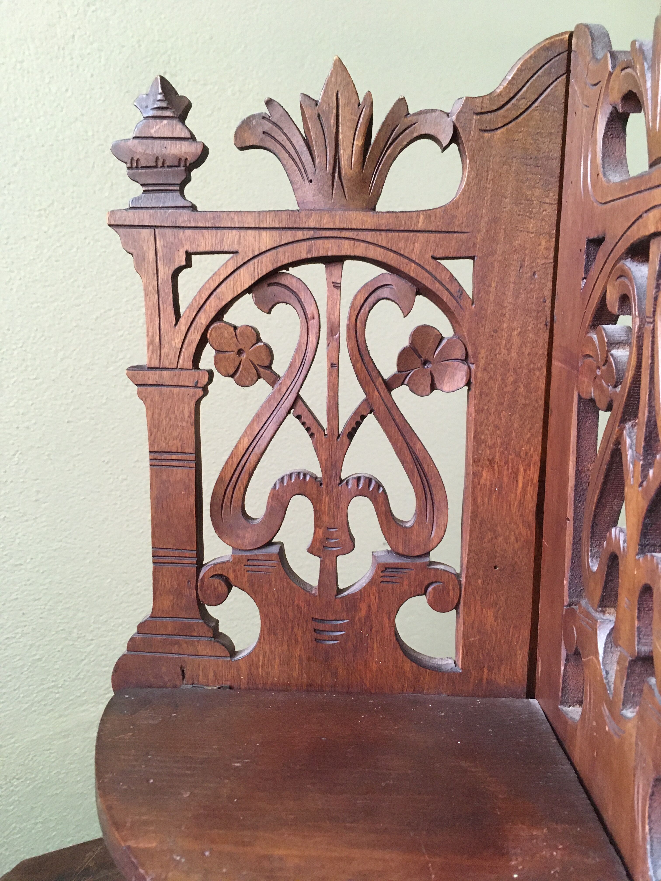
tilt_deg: -11.1
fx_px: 738
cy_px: 440
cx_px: 330
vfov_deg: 61.7
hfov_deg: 48.2
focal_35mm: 29
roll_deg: -2.5
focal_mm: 4.15
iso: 200
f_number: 2.2
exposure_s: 1/25
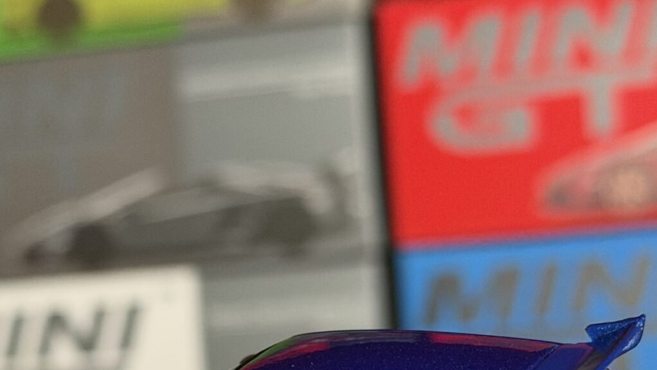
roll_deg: +4.2
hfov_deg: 16.3
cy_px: 425
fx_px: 2282
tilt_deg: +0.4
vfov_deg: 9.2
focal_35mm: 131
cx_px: 149
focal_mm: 6.76
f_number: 1.78
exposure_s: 1/40
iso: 320
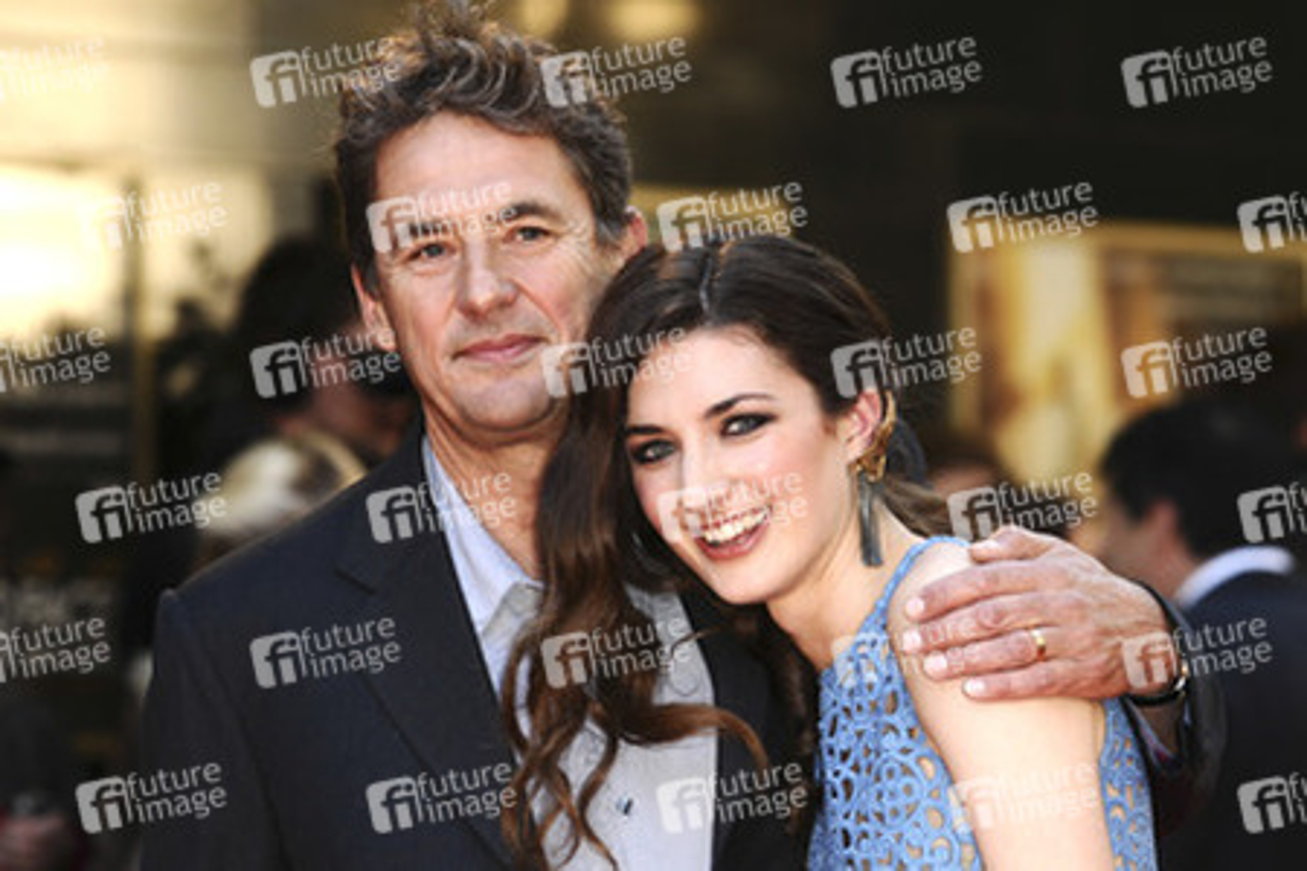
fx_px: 7896
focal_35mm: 218
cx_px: 654
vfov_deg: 6.3
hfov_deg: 9.5
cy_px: 436
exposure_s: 1/200
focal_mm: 145
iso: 320
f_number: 4.5
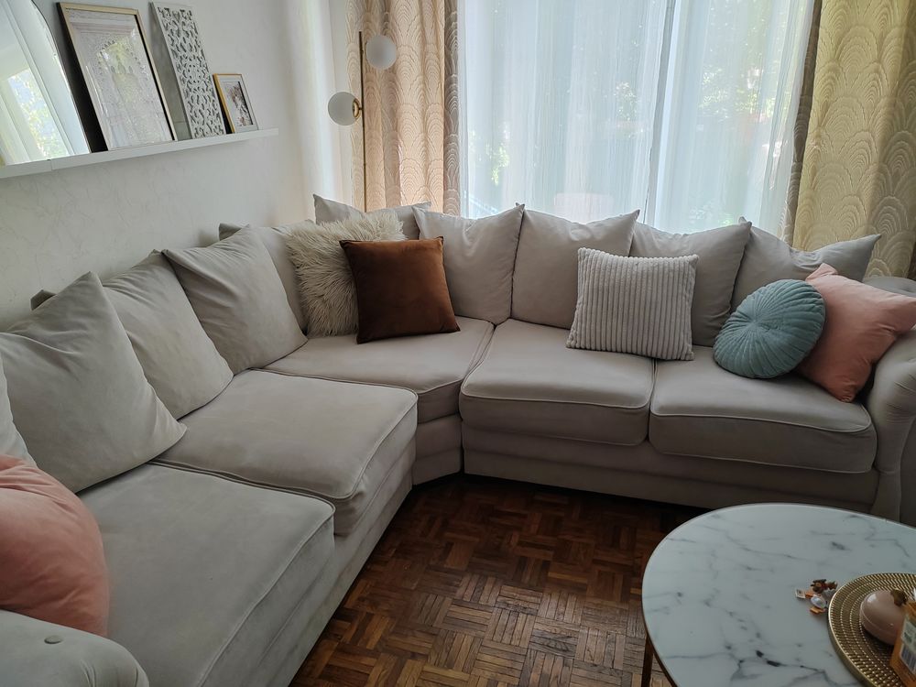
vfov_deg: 51.4
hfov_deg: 65.3
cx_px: 458
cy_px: 344
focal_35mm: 27
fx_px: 714
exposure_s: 1/50
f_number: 1.9
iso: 469
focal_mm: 5.52
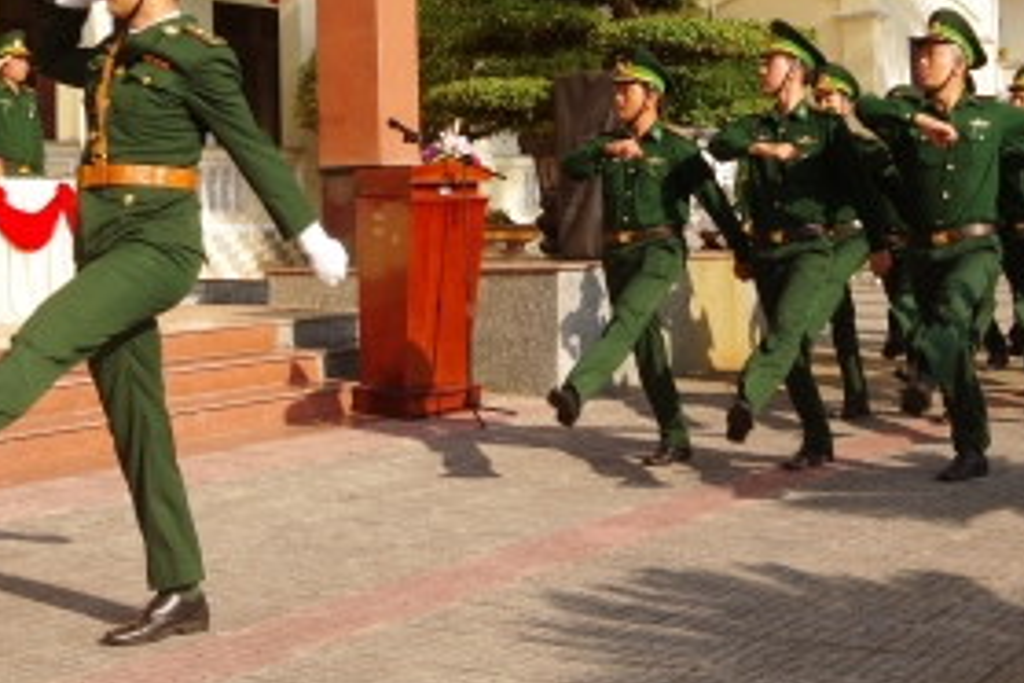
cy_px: 70
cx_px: 506
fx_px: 1735
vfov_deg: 21.8
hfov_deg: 32.9
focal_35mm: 61
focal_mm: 21
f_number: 11
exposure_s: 1/125
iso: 200
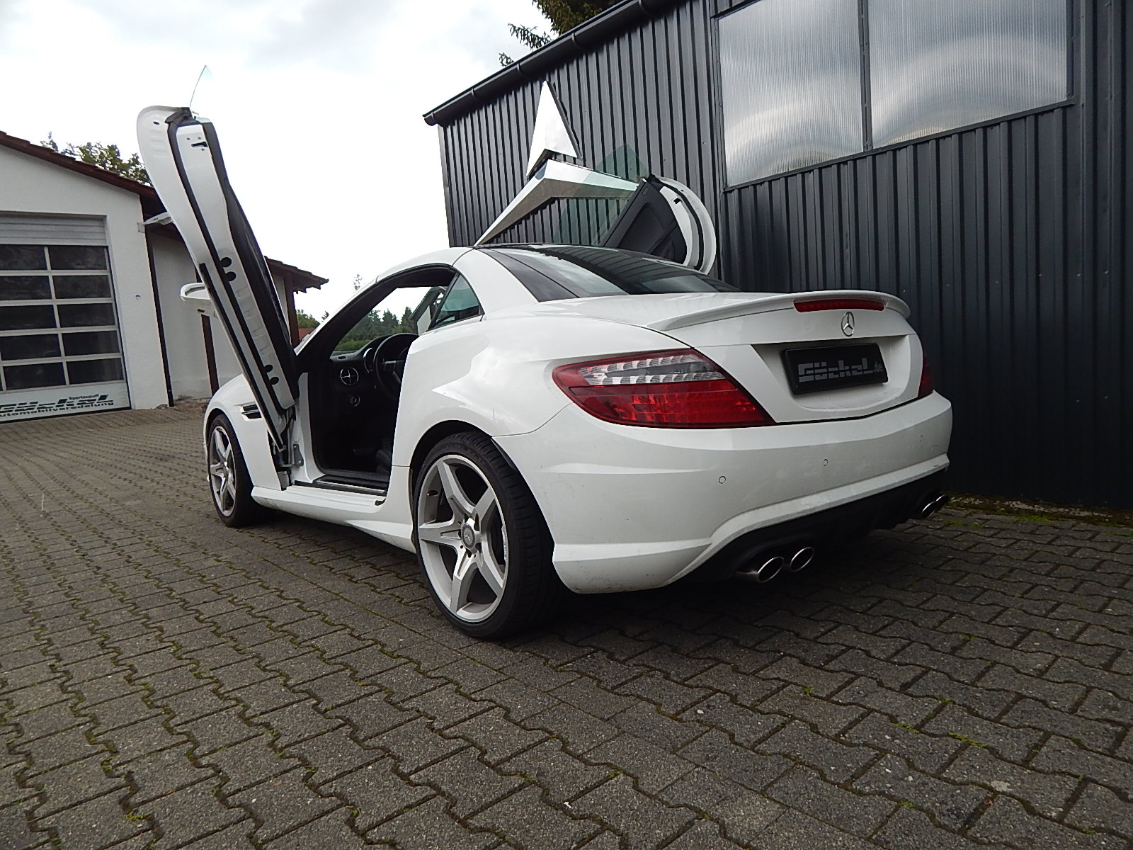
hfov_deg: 76.4
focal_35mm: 22
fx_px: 720
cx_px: 566
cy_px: 425
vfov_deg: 61.1
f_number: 3
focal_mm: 4
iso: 125
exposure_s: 1/320
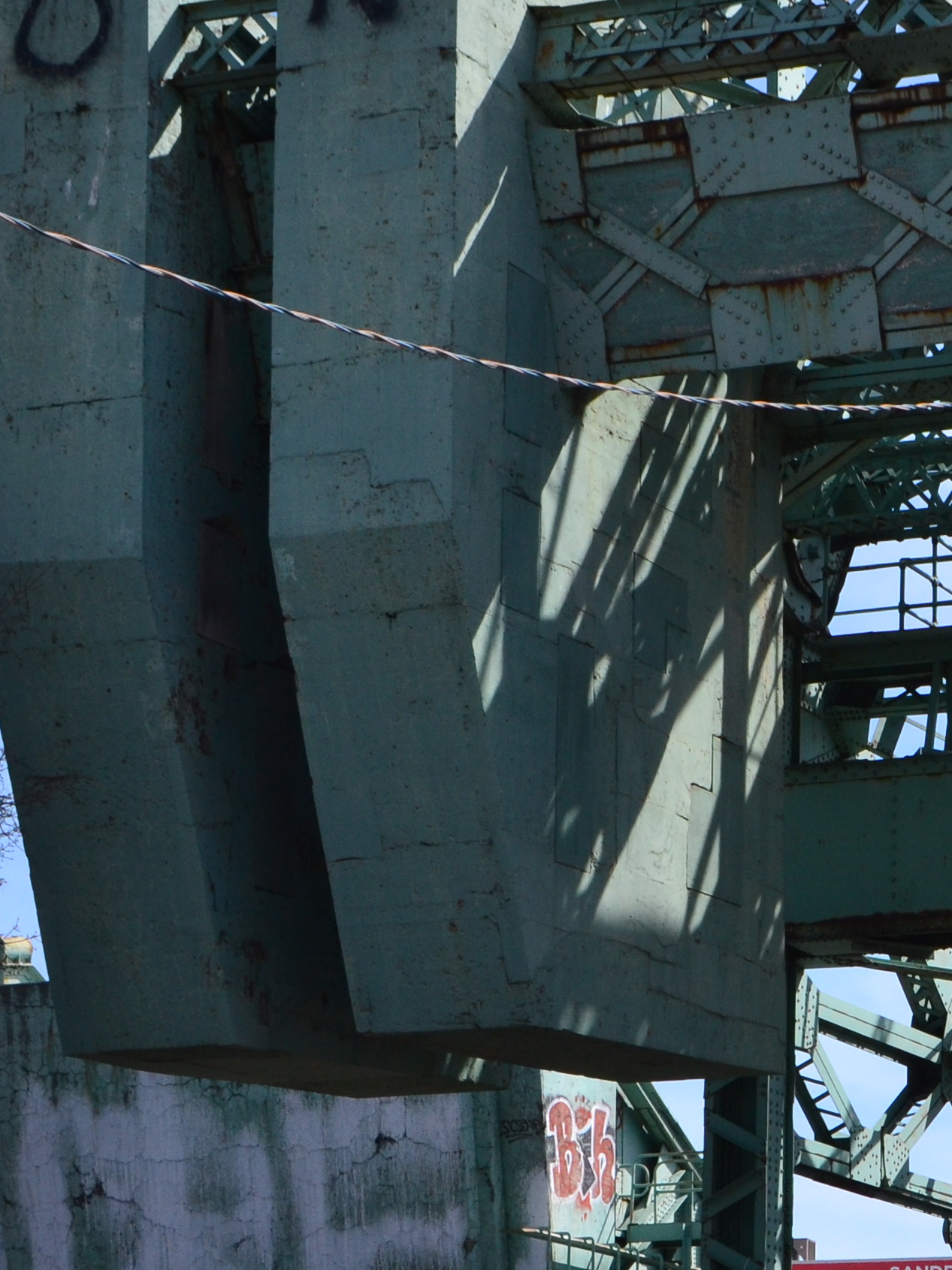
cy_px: 757
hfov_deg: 12.3
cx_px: 1105
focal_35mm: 118
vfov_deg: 16.7
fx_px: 4328
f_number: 11
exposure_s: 1/400
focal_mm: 30
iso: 400
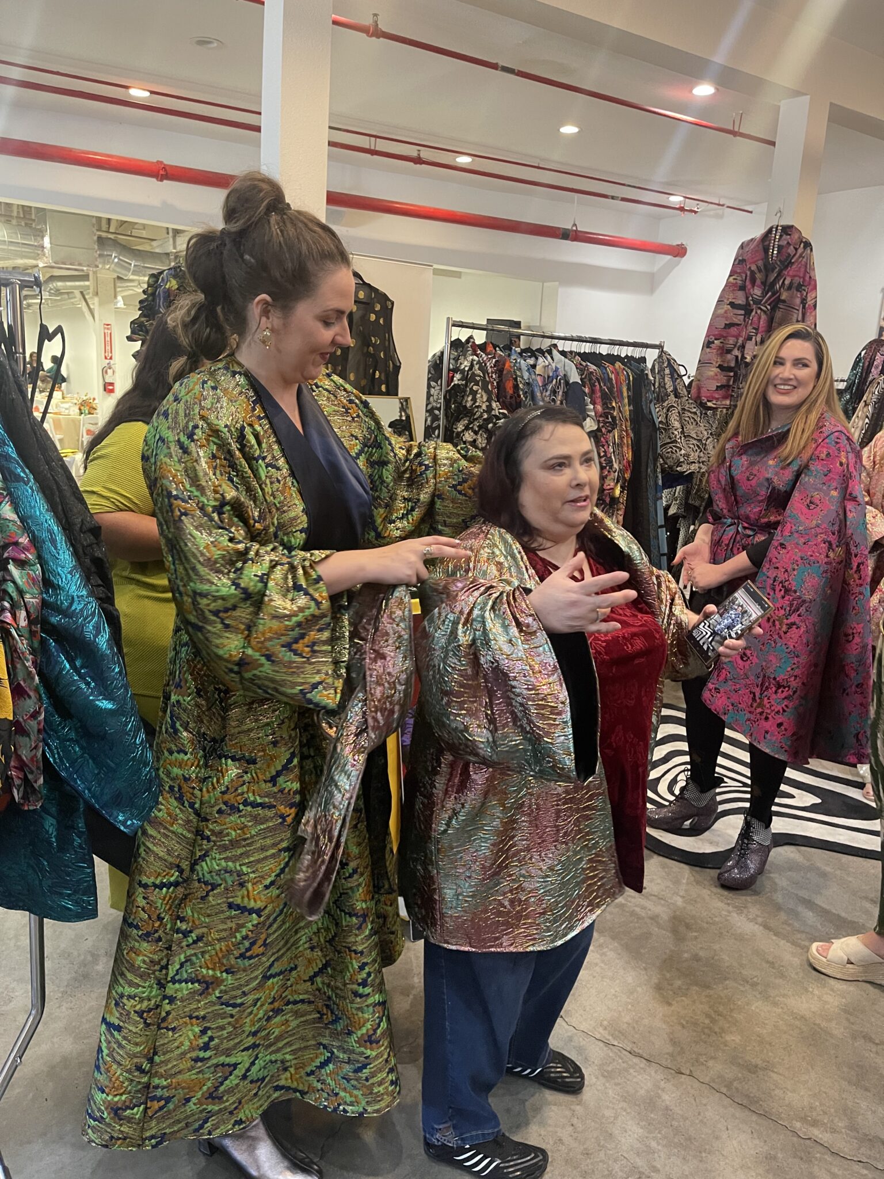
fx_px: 851
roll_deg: -3.8
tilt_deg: -13.0
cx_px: 442
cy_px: 590
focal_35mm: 25
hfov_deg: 54.9
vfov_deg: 69.4
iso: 400
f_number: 1.6
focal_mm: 5.1
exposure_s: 1/60
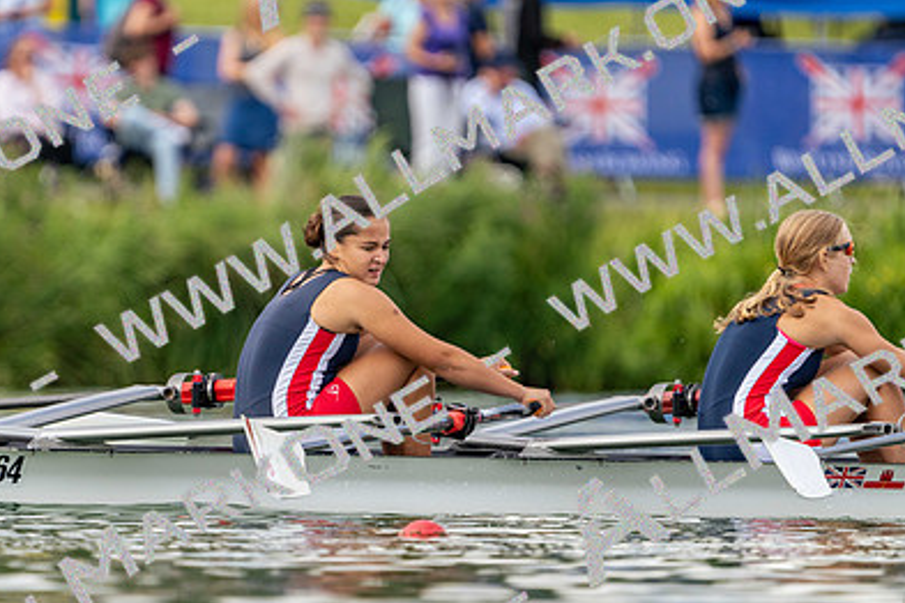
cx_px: 380
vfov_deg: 1.6
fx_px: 22246
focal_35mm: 885
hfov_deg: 2.3
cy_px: 369
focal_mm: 600
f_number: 6.3
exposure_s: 1/1600
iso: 640
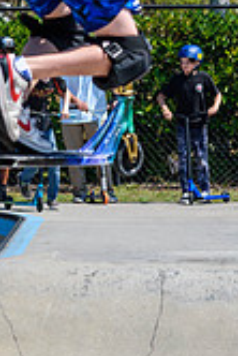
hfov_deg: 3.9
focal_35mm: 350
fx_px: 3463
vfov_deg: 5.9
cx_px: 114
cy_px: 79
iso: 200
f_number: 7.1
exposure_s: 1/800
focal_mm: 86
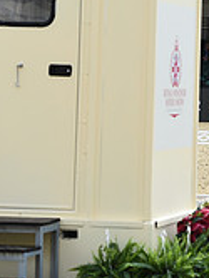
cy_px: -32
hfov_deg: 6.1
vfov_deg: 8.3
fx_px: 1887
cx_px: 440
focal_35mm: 235
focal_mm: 70
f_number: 5
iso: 320
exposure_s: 1/1250
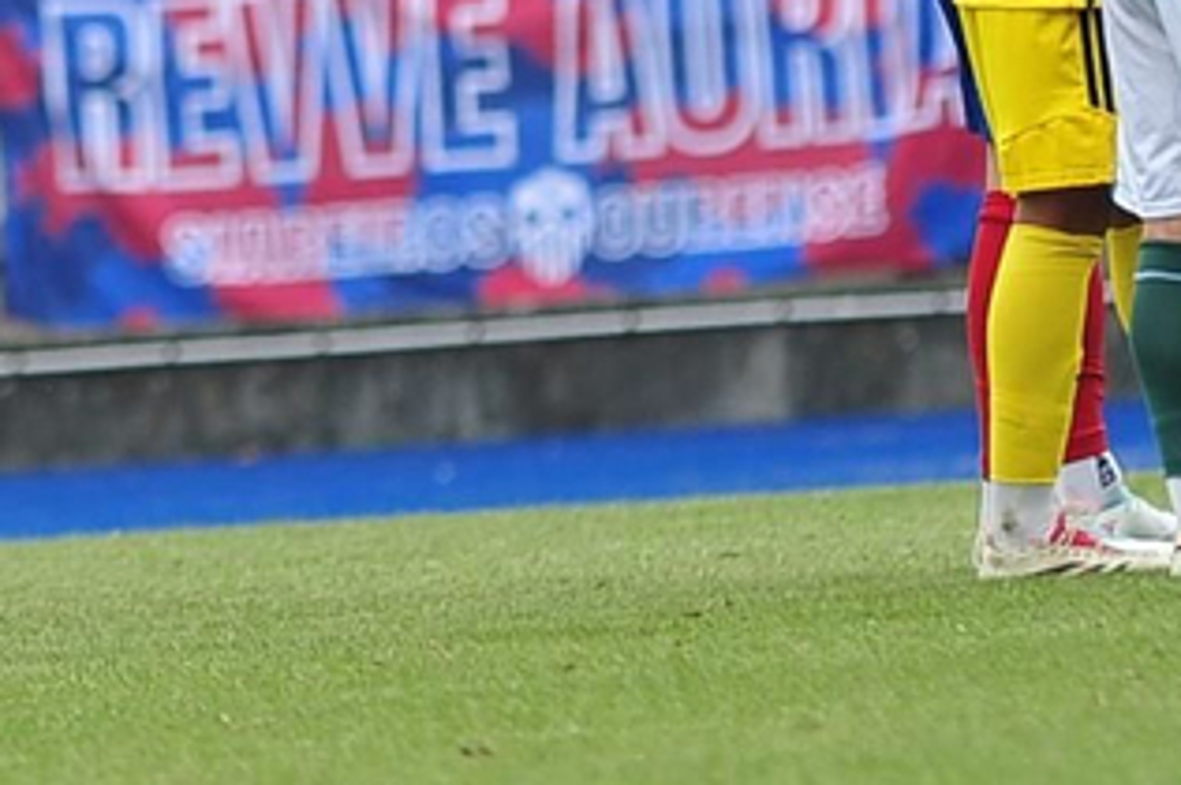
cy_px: -316
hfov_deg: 1.4
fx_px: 49812
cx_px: -654
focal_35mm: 1520
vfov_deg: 0.9
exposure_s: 1/1000
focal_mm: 300
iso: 500
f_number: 4
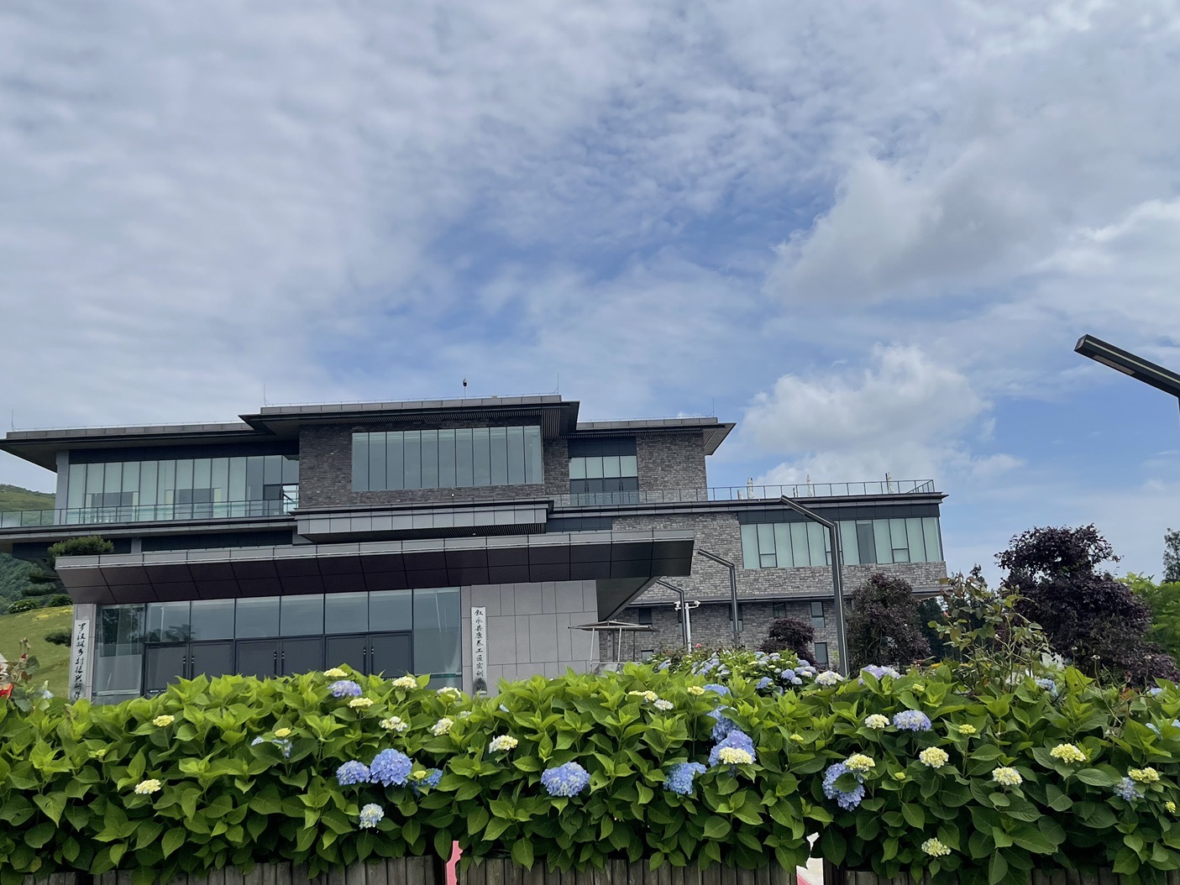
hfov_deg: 50.1
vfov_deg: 38.6
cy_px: 365
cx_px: 598
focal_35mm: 37
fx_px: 1261
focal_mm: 5.1
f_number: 1.6
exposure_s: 1/8547
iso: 32
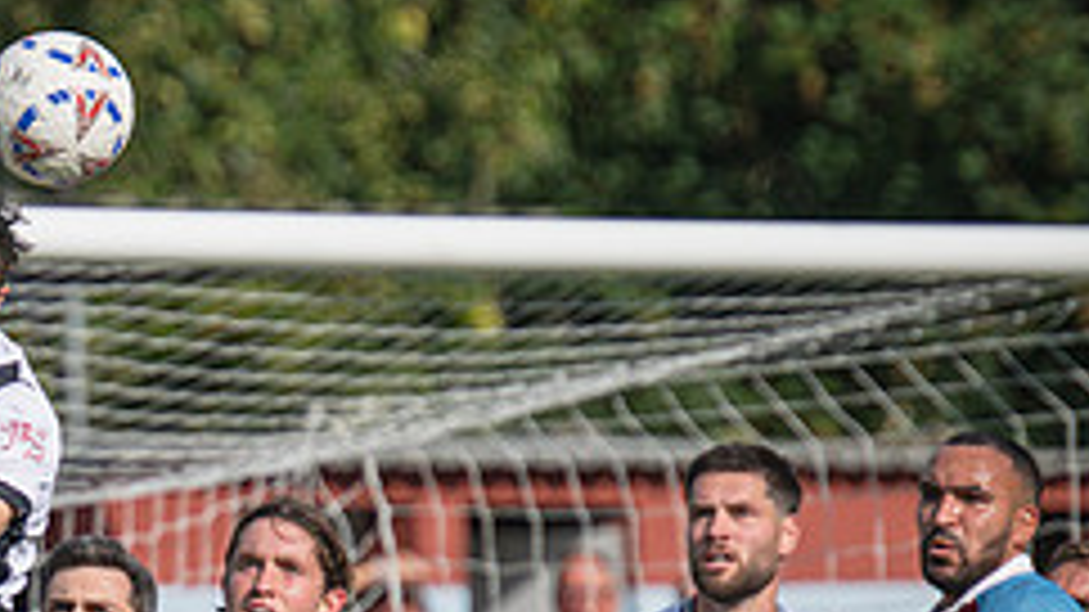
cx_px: -136
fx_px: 23991
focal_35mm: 831
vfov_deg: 1.5
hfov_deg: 2.6
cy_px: 483
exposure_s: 1/3200
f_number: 4
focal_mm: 240
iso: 200
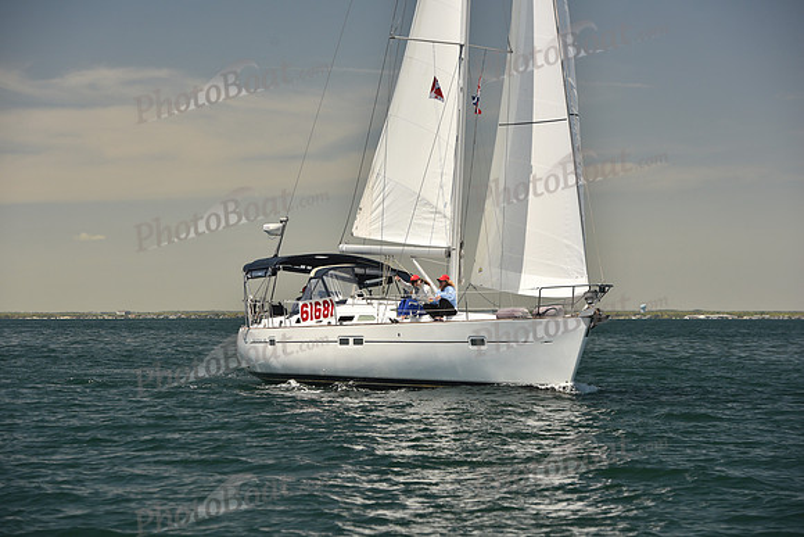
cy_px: 268
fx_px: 2681
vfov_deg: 11.4
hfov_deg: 17.1
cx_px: 402
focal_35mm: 120
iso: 250
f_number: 5.6
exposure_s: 1/800
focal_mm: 120
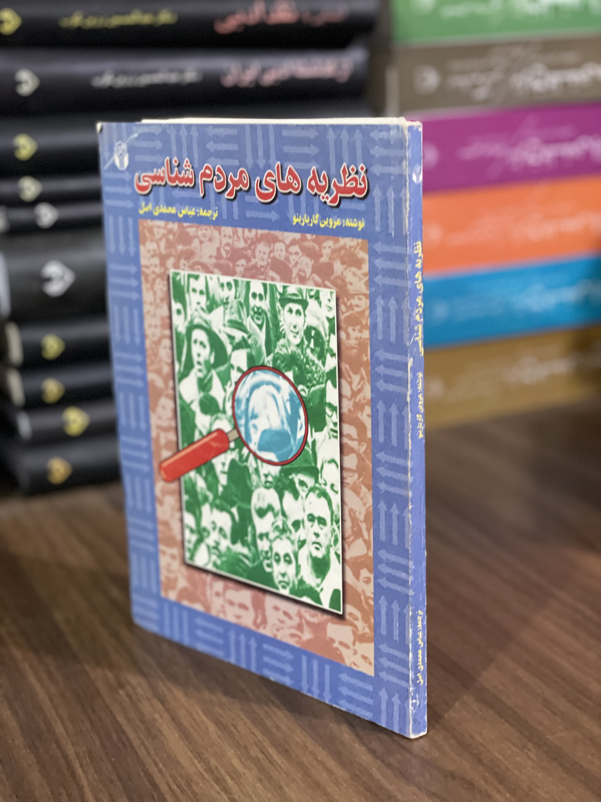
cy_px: 401
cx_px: 300
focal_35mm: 52
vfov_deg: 36.8
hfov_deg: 28.0
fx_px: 1204
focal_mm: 6
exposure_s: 1/24
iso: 500
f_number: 2
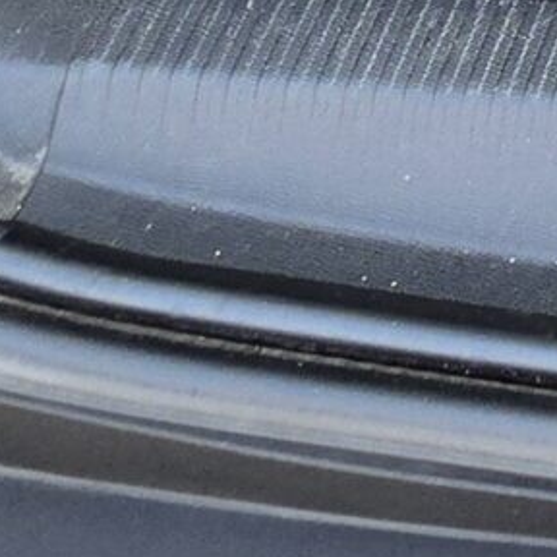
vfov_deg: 10.3
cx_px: 1474
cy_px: -1246
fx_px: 1857
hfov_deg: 12.2
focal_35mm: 102
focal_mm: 2.2
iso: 32
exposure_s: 1/316
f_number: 1.9
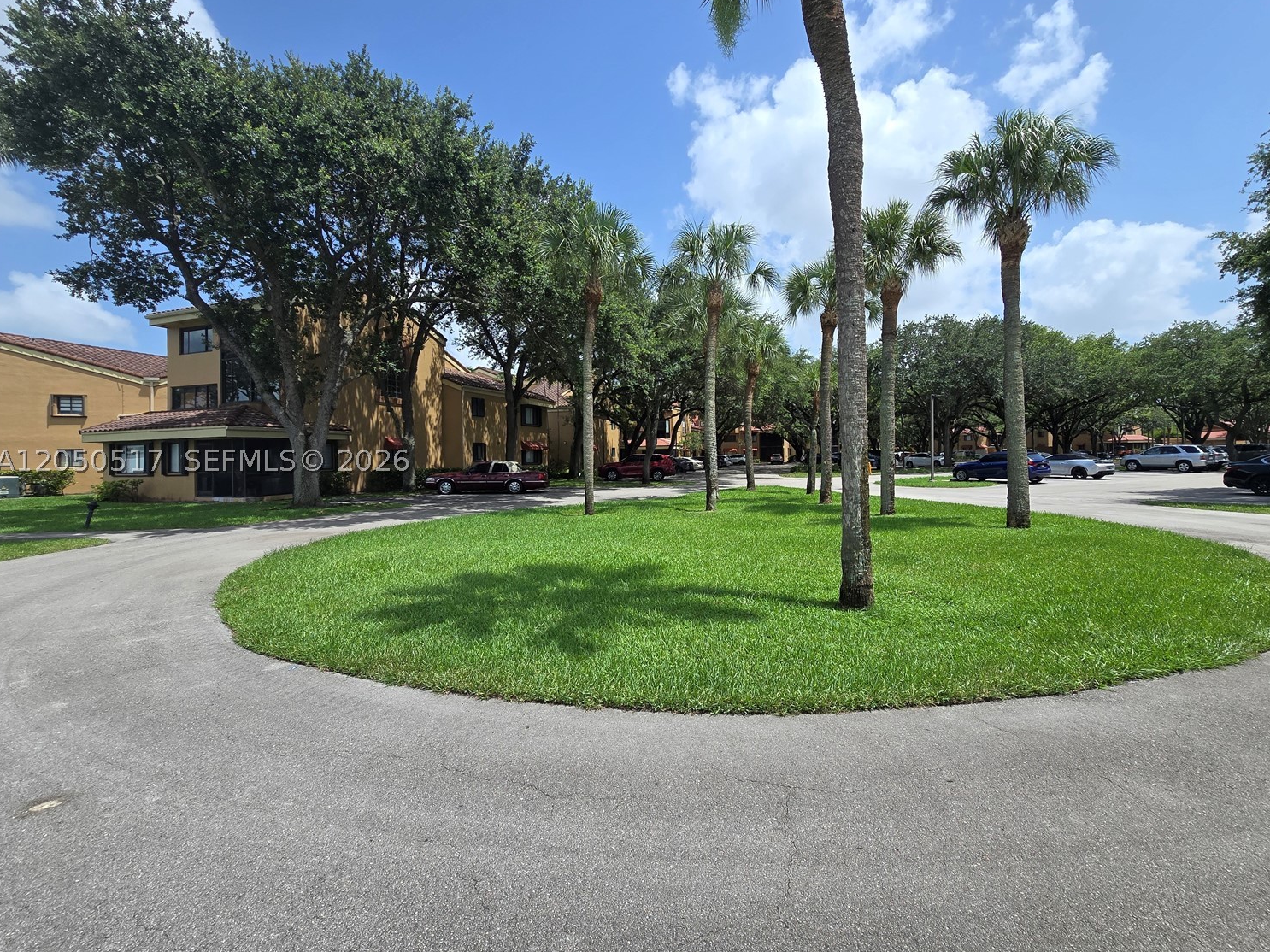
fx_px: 514
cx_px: 672
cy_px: 461
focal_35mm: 14
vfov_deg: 85.6
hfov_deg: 102.0
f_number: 2.2
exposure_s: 1/2000
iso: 50
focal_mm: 2.2
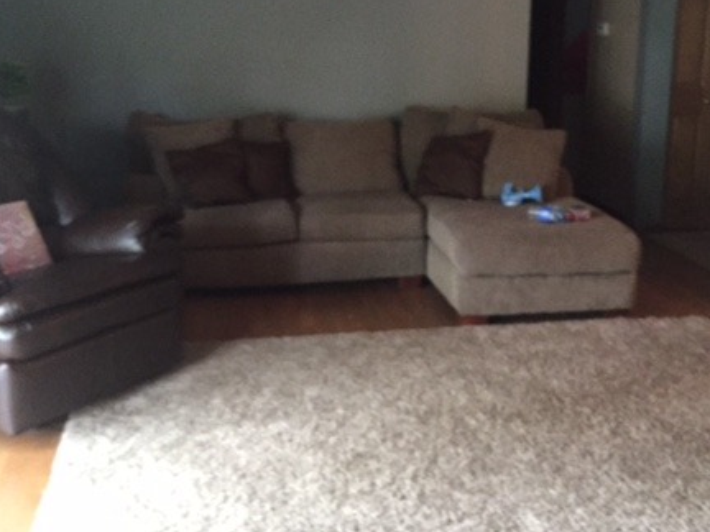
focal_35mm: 43
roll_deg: -2.7
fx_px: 882
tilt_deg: -10.6
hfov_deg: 43.8
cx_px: 394
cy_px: 194
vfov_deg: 33.4
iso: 320
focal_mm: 4.15
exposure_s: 1/15
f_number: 2.2
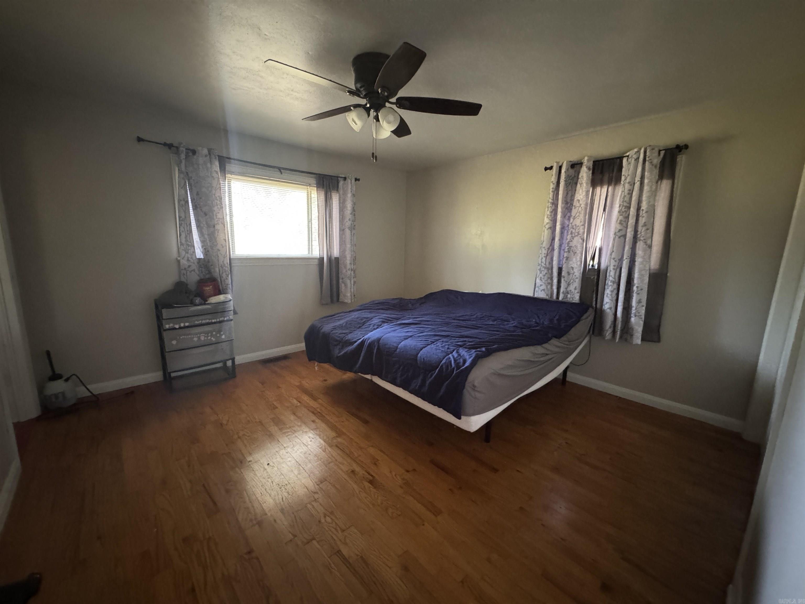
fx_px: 326
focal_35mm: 14
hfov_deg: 102.1
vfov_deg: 85.7
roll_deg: -2.1
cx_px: 402
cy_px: 302
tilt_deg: -9.8
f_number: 2.2
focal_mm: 2.22
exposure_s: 1/45
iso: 1250
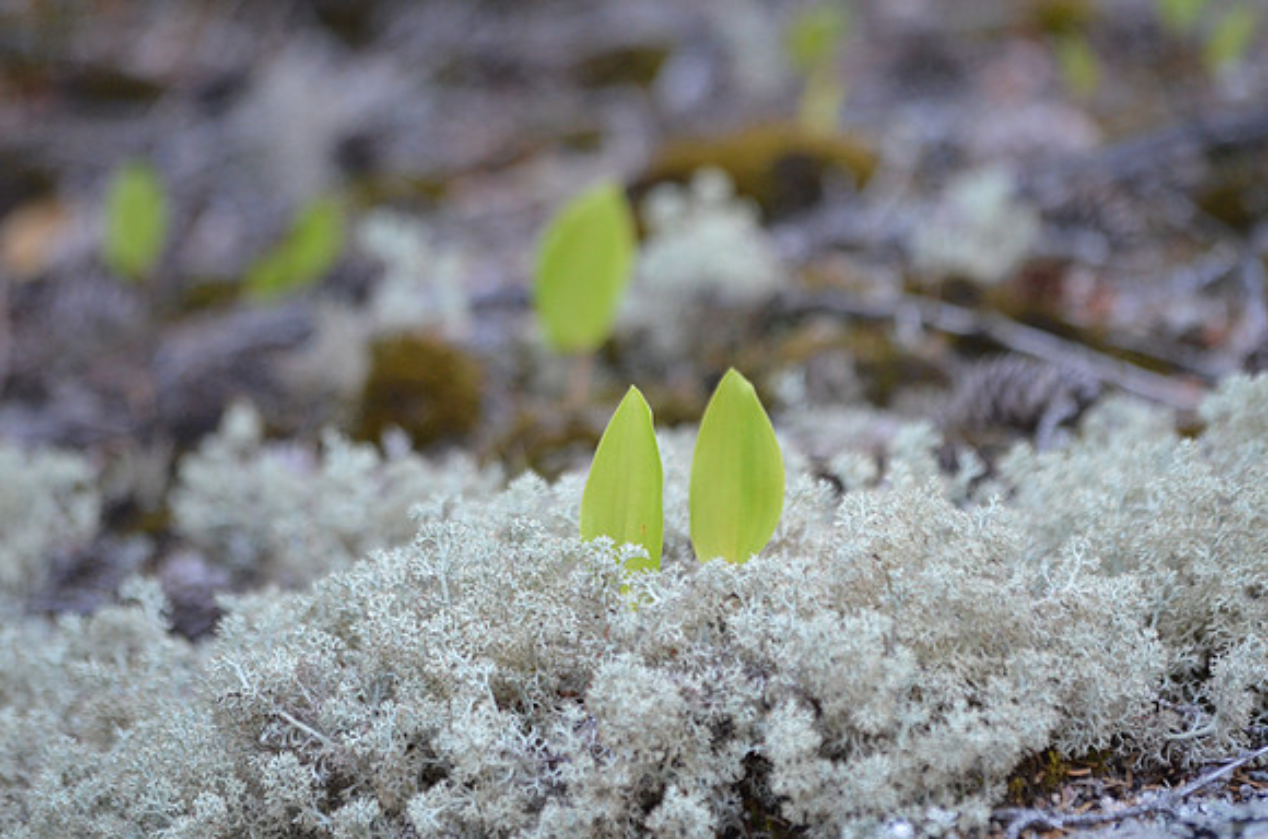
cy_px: 420
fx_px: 10280
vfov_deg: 4.7
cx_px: 634
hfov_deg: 7.1
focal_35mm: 292
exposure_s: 1/500
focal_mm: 195
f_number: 4.8
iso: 1600
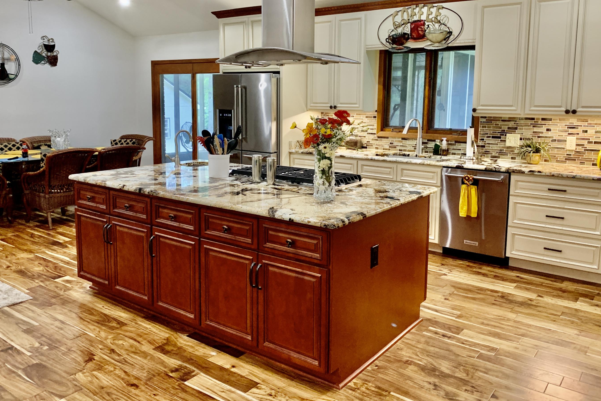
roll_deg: -1.7
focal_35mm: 30
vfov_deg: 43.4
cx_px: 299
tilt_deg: -6.6
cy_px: 165
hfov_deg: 61.9
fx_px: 501
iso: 320
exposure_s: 1/60
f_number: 1.8
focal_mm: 4.25
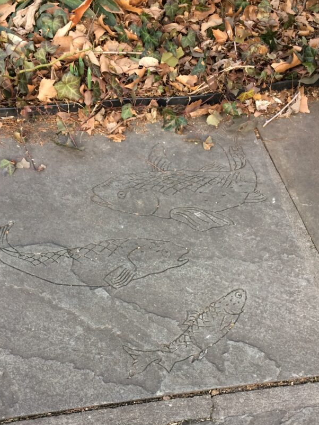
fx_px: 455
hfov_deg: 38.6
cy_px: 244
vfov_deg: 50.0
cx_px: 136
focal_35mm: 37
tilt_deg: -61.1
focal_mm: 4.15
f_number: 2.2
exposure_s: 1/40
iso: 40
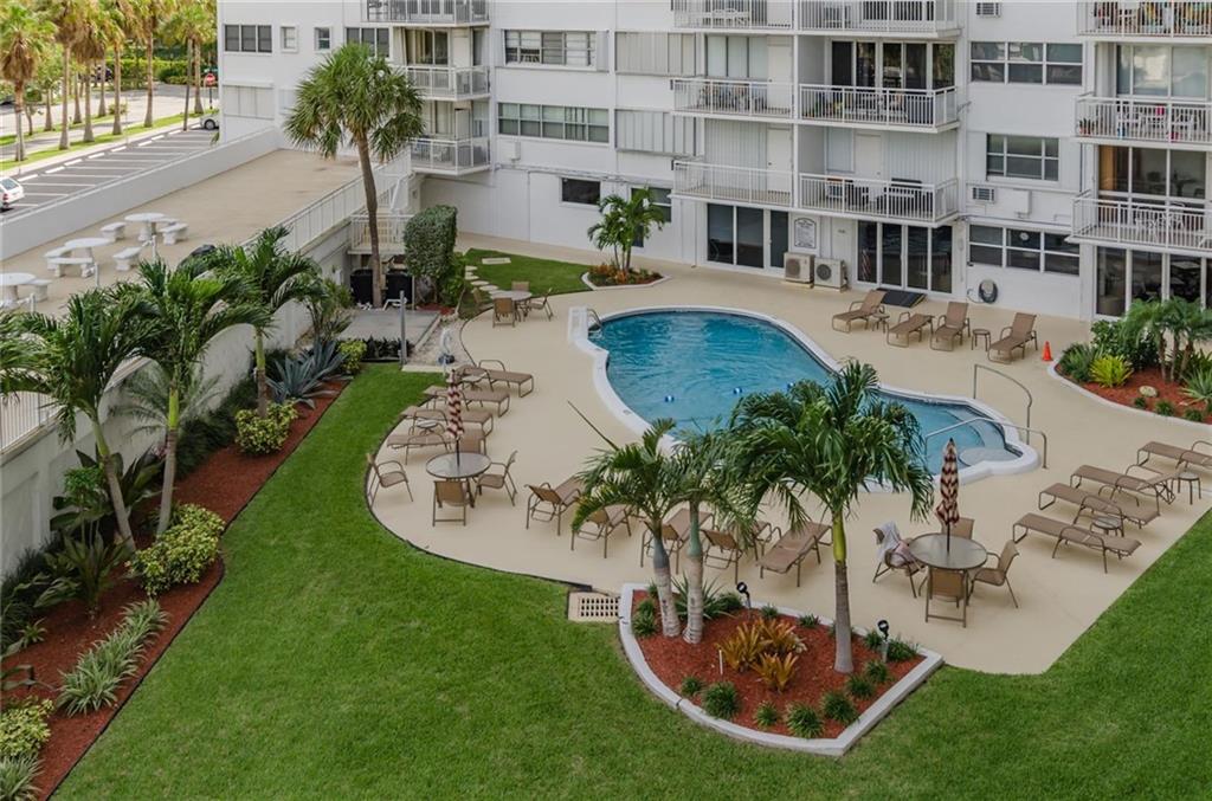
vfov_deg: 39.8
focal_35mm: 33
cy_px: 400
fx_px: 1108
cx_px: 606
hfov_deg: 57.3
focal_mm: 22
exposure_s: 1/160
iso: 100
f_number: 5.6
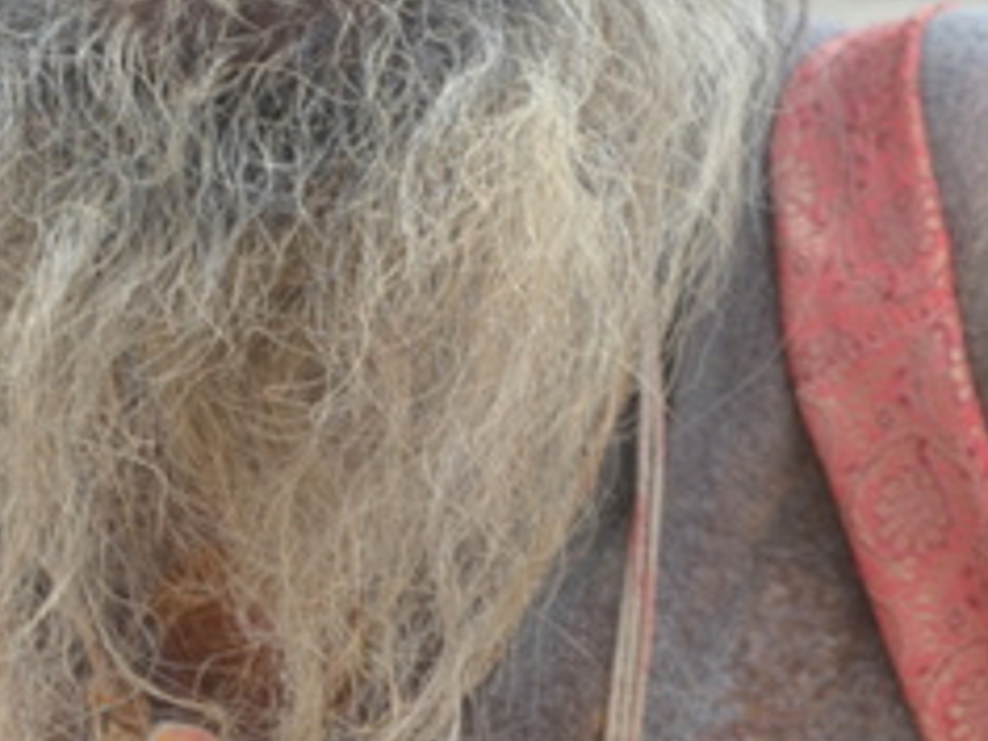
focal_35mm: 336
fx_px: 9591
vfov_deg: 4.4
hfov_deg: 5.9
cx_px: 318
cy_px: -165
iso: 280
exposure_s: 1/125
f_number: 5.6
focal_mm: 55
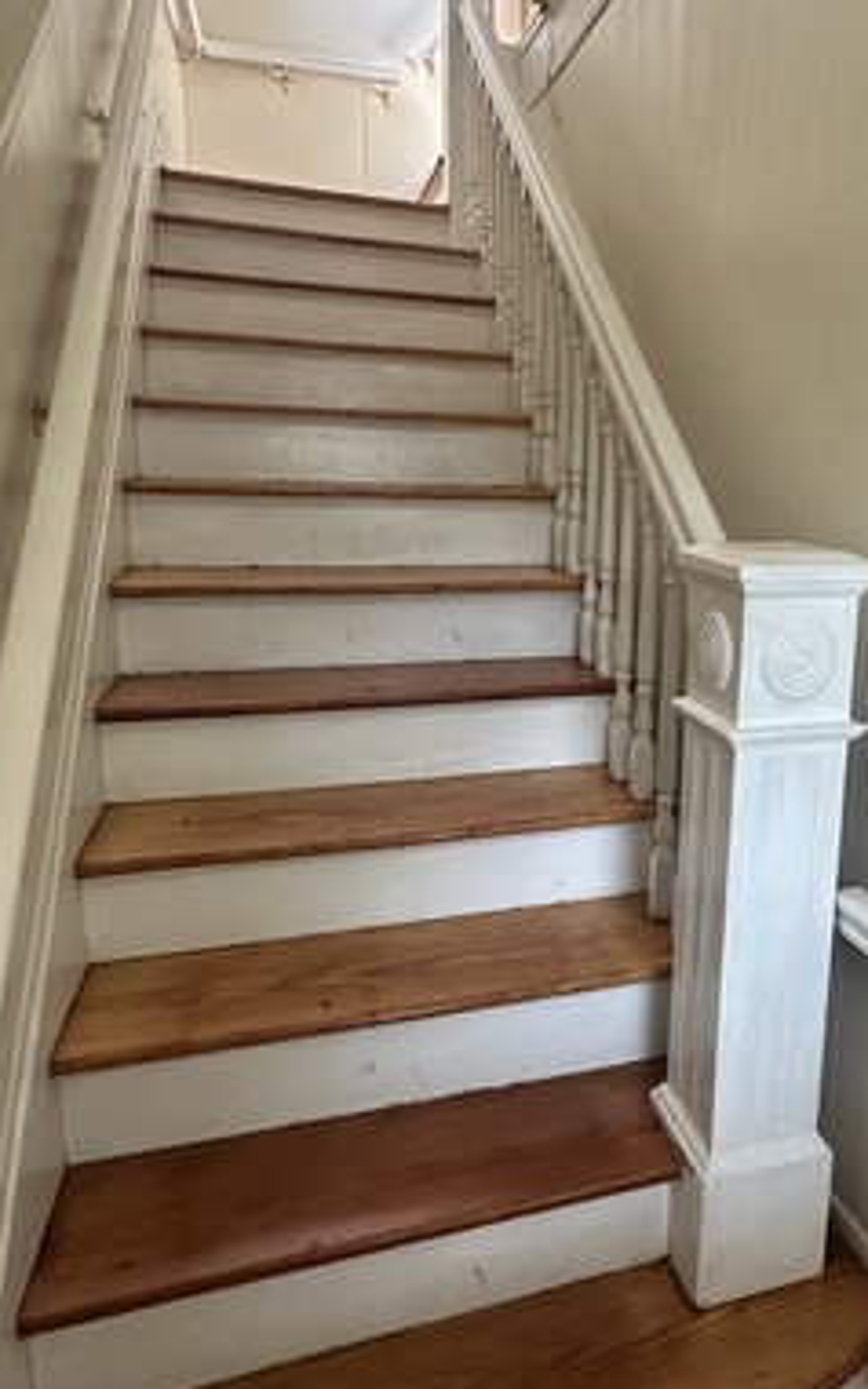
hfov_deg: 46.0
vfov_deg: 70.3
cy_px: 633
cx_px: 646
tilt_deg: -9.2
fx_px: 984
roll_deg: -1.6
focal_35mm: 26
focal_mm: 2.22
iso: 250
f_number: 2.2
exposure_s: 1/99
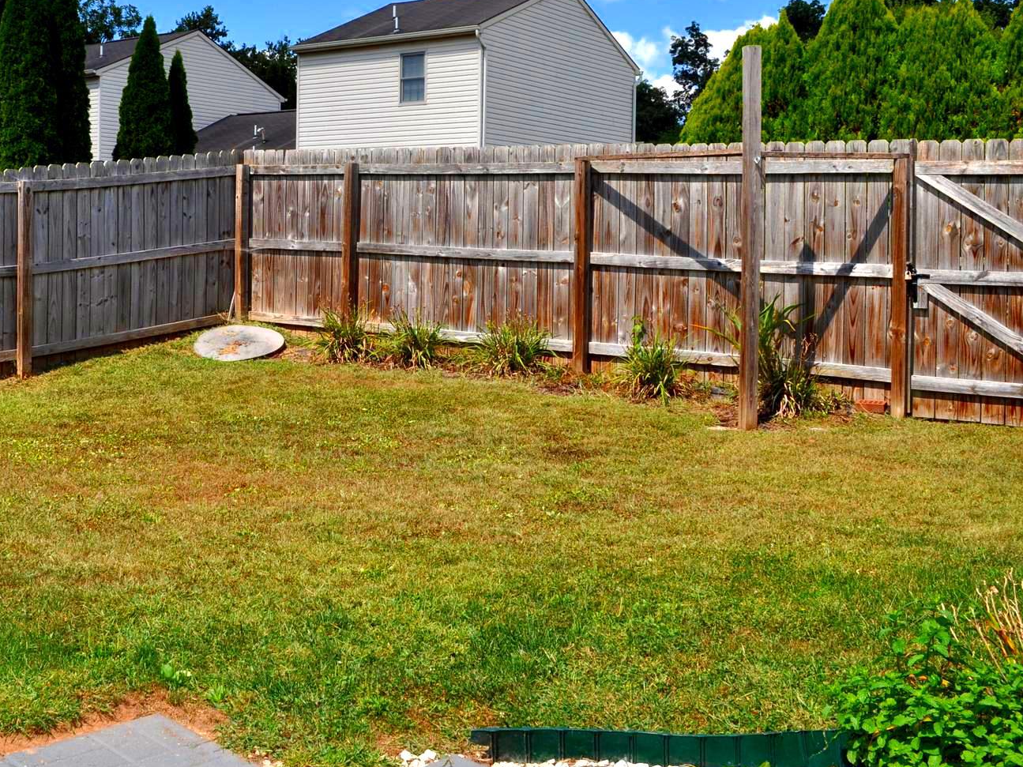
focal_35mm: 41
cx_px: 316
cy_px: 250
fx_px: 1212
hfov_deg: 44.9
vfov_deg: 34.8
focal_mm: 18
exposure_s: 1/200
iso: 200
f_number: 14
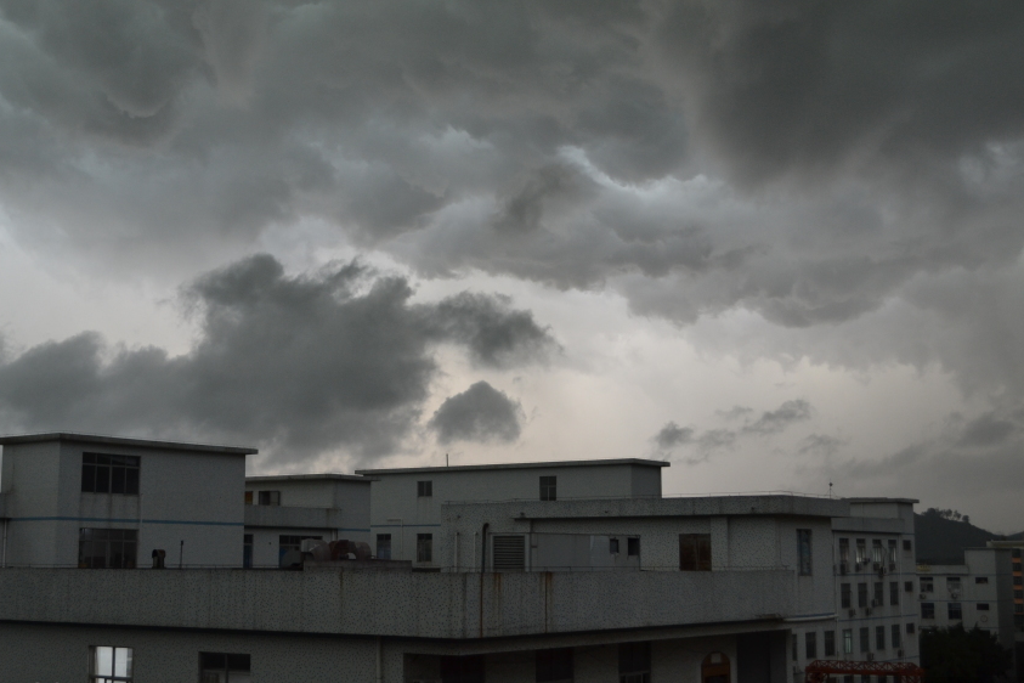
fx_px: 1451
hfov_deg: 38.8
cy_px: 298
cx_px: 463
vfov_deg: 26.5
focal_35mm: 51
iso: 400
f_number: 4.5
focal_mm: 28
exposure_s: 1/30
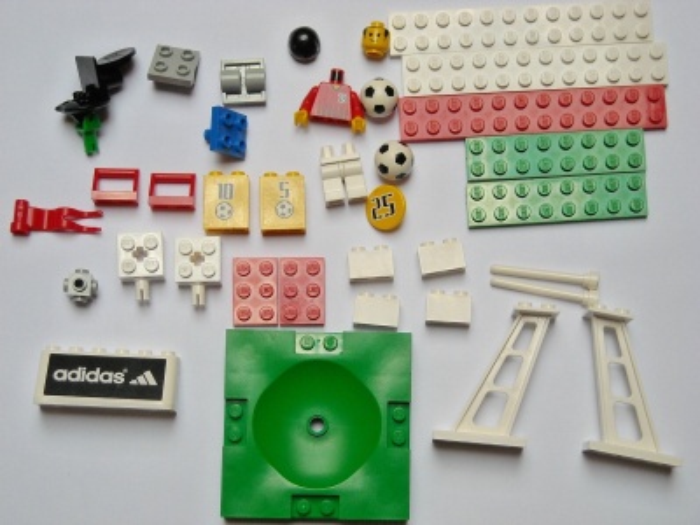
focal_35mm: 68
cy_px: 262
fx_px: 1375
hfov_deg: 28.6
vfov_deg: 21.6
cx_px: 350
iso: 118
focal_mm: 11.02
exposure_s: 1/250
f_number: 3.7
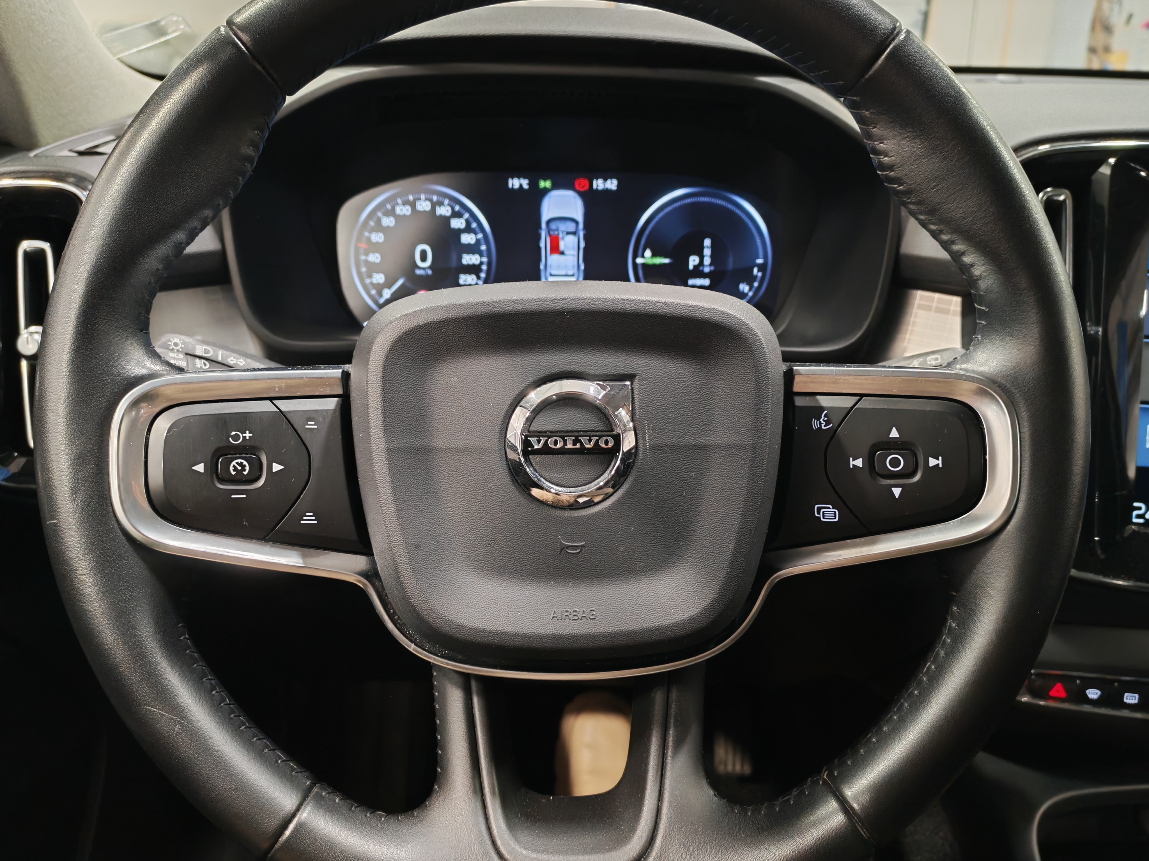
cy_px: 430
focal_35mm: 29
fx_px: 963
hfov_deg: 61.7
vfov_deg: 48.2
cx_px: 574
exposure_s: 1/50
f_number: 1.9
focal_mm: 6.12
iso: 800
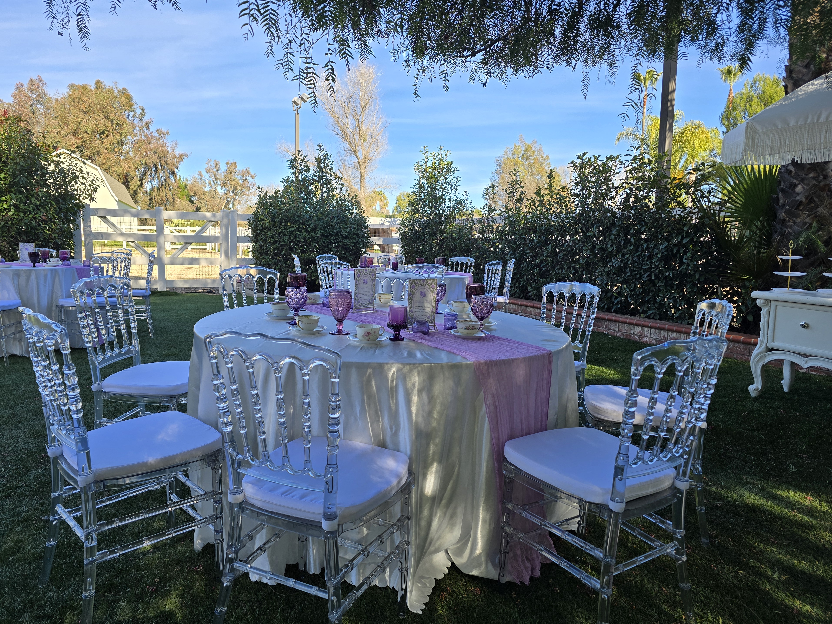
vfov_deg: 56.8
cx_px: 407
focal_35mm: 24
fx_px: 577
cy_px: 309
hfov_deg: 71.6
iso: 12
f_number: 1.7
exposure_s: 1/388
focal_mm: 6.3
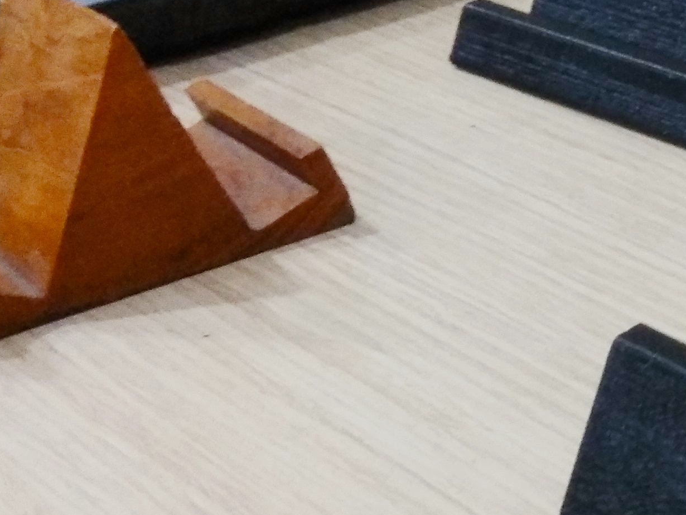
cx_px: 915
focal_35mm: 71
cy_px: 456
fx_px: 1407
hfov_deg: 23.8
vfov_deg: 20.3
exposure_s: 1/24
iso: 500
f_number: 2
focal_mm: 3.57
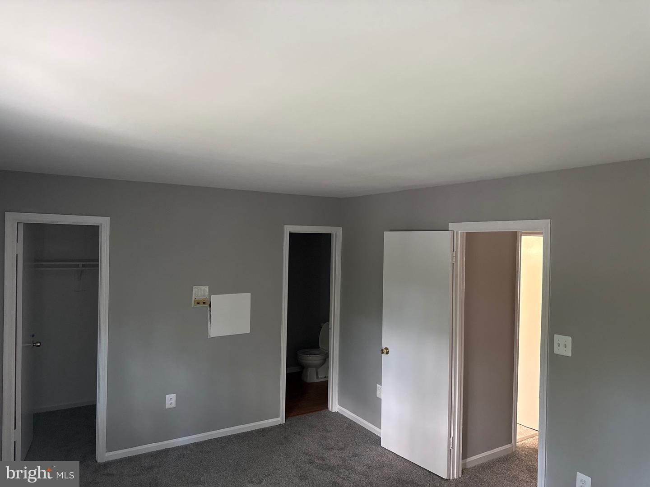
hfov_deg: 71.6
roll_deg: -1.2
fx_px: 451
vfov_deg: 56.8
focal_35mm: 24
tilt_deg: -0.4
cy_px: 244
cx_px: 325
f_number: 1.78
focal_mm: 6.76
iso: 800
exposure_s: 1/60
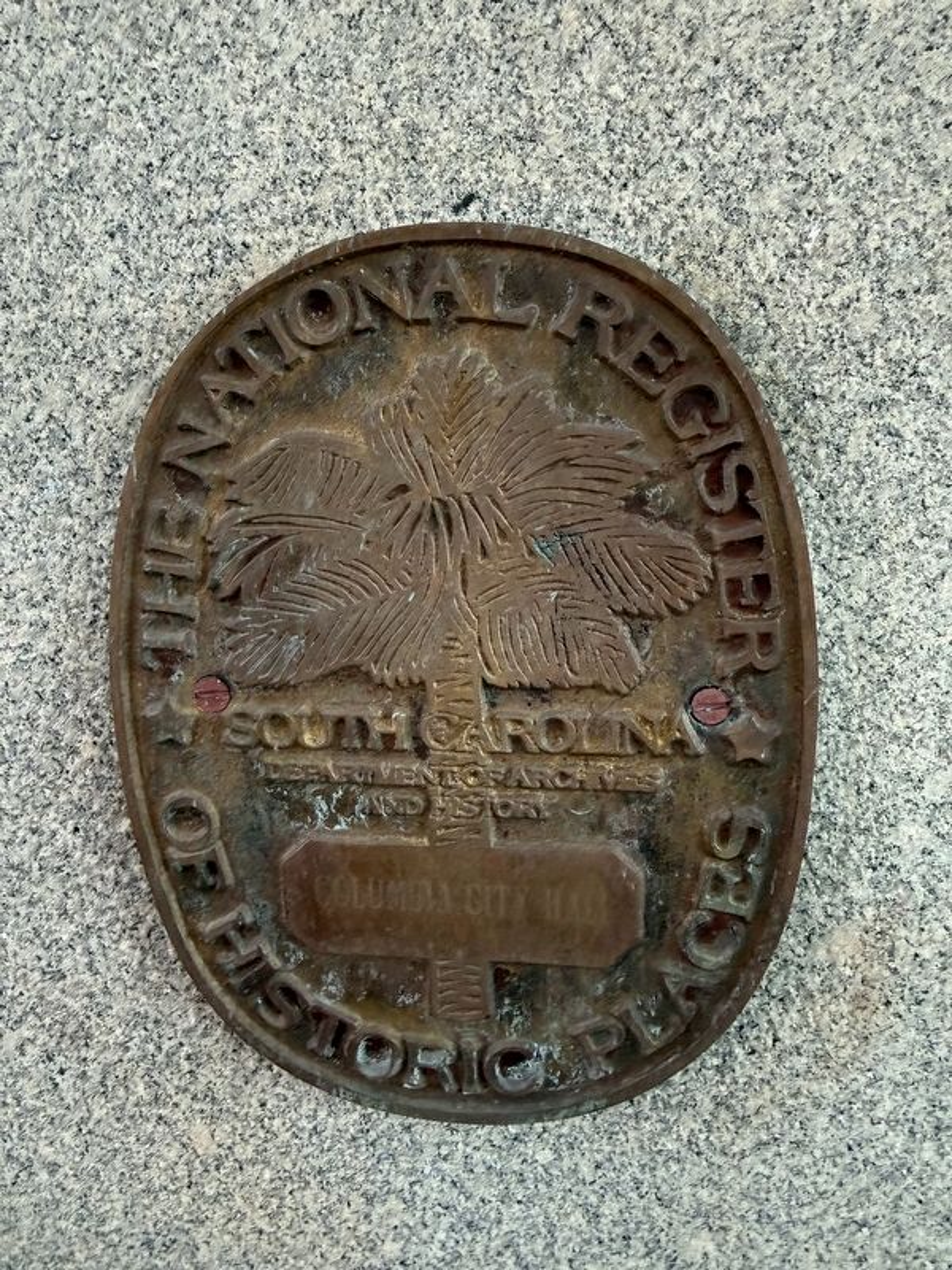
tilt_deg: -5.7
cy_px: 635
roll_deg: -0.2
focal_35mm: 24
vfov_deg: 71.6
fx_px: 880
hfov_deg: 56.8
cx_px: 476
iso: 250
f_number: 2.2
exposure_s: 1/99
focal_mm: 2.22
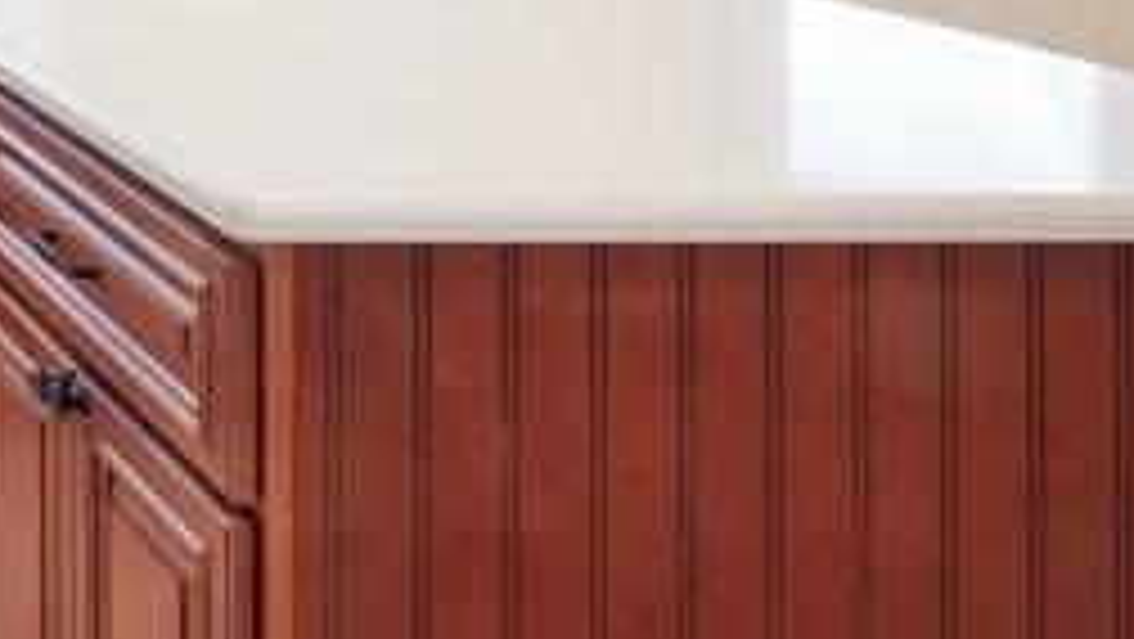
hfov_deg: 24.2
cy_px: -369
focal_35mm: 62
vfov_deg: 17.2
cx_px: -680
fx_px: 1865
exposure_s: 1/10
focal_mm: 7
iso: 200
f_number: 7.1
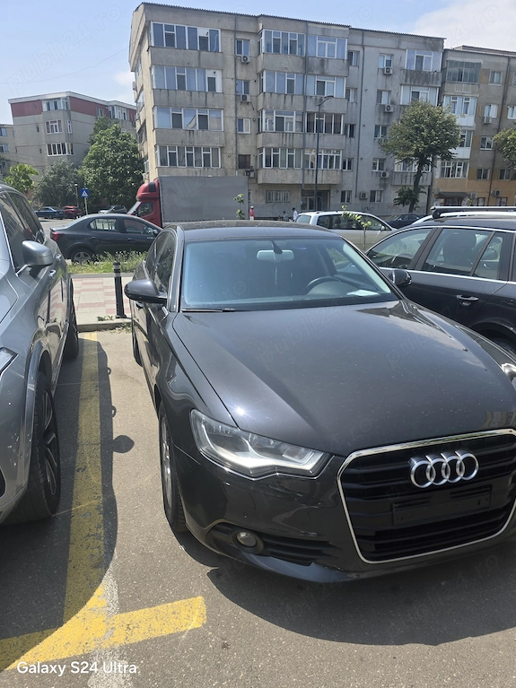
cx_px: 252
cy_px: 352
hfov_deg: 56.8
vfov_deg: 71.6
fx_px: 477
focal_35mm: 24
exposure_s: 1/588
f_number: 1.7
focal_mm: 6.3
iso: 12
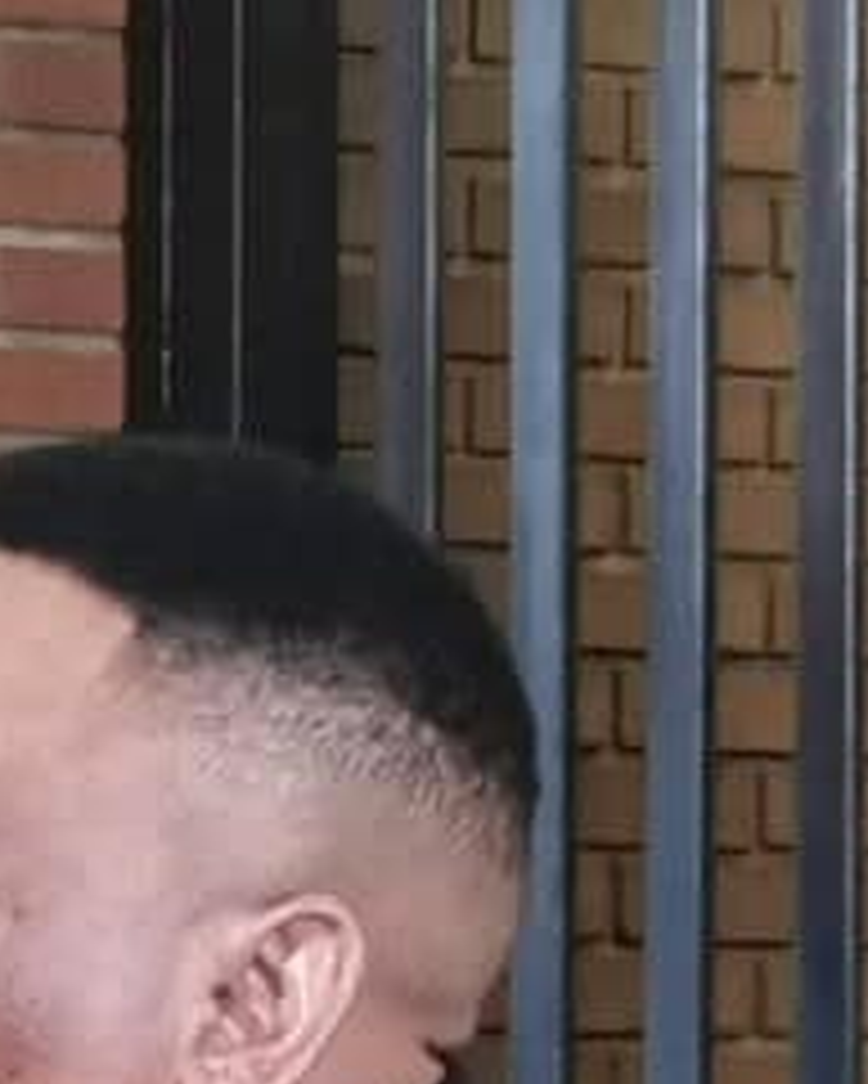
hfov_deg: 5.4
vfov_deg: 6.8
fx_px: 9050
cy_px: 1340
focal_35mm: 282
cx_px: -598
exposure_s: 1/50
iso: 500
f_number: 1.8
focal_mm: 4.8
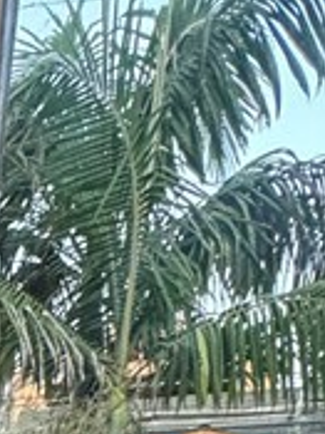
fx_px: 1028
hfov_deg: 13.0
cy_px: 823
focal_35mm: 82
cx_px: -484
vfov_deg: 18.0
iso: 400
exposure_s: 1/60
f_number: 2.2
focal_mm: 2.22
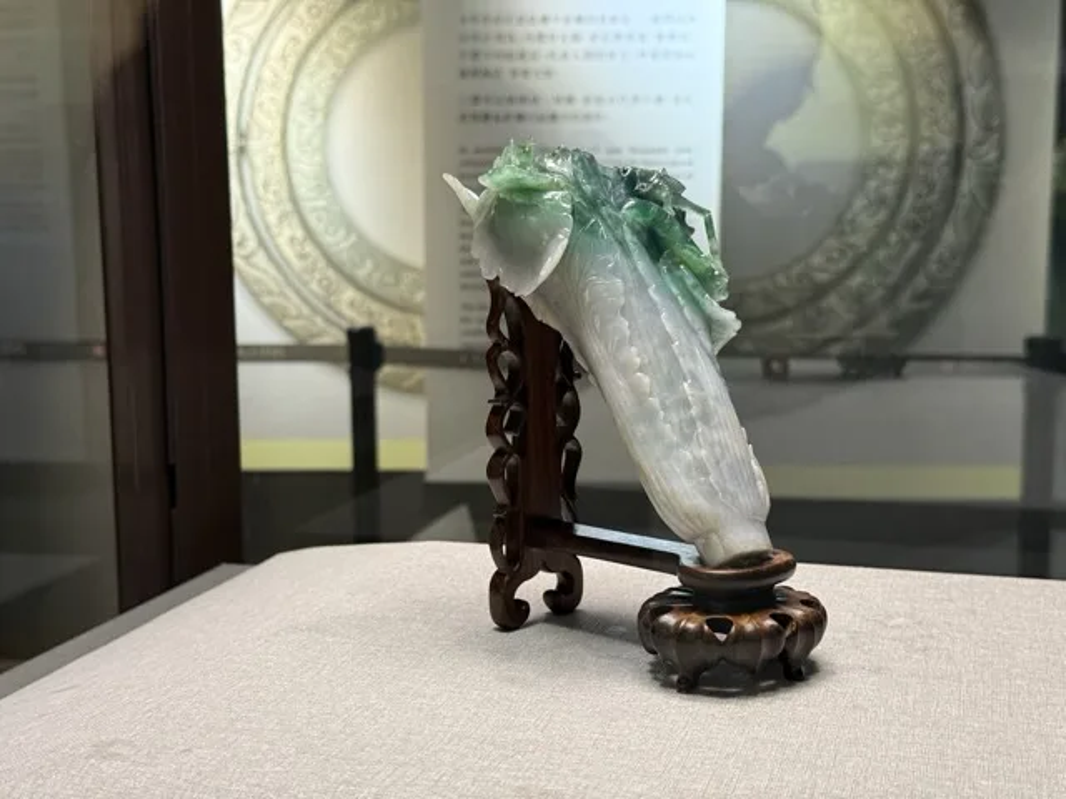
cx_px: 533
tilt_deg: -6.6
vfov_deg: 30.3
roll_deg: -0.3
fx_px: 1478
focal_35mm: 48
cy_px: 400
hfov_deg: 39.7
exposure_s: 1/40
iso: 200
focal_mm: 6.76
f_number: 1.78
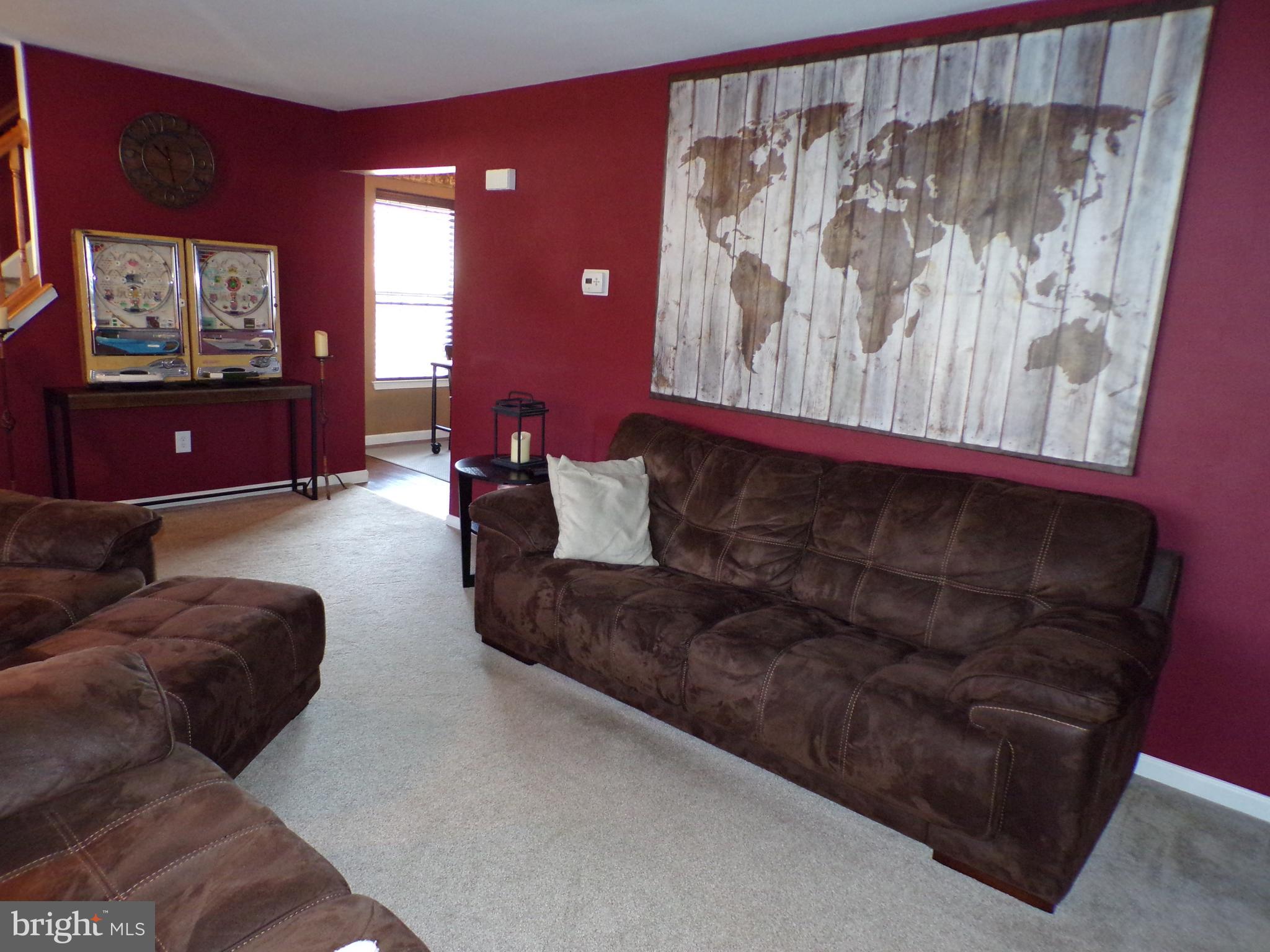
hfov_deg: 71.6
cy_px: 476
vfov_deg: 56.8
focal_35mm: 24
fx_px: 881
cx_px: 635
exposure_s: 1/20
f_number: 3
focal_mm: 4.3
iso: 375
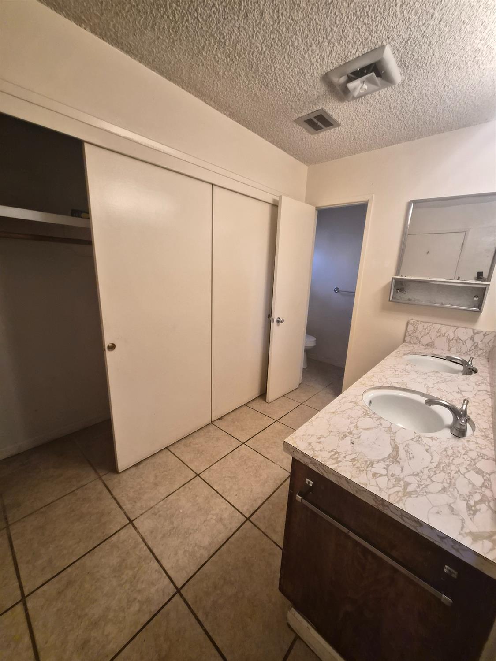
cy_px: 330
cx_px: 248
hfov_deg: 89.9
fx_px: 248
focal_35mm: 13
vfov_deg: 106.2
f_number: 2.2
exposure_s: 1/60
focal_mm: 1.7
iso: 250
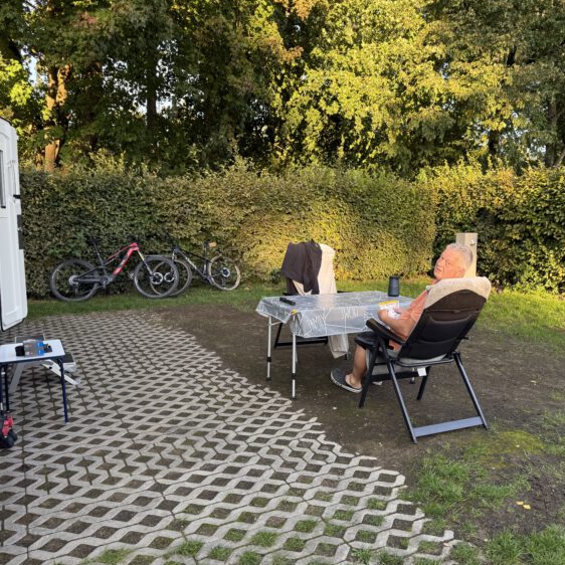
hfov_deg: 55.3
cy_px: 288
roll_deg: -0.2
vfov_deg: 55.6
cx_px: 330
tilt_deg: -6.1
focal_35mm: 29
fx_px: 536
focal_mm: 6.76
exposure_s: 1/230
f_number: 1.78
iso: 100
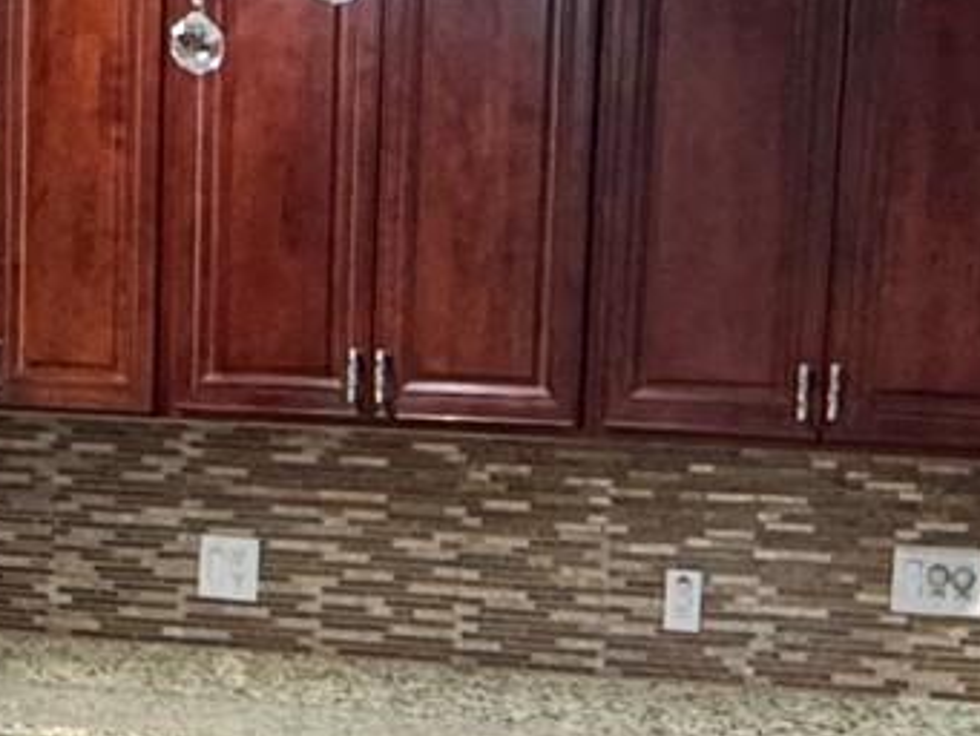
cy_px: 908
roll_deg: -3.1
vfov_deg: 16.7
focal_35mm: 84
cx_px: 647
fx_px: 2379
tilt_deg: -10.1
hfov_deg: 23.2
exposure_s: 1/60
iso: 500
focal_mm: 2.22
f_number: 2.2
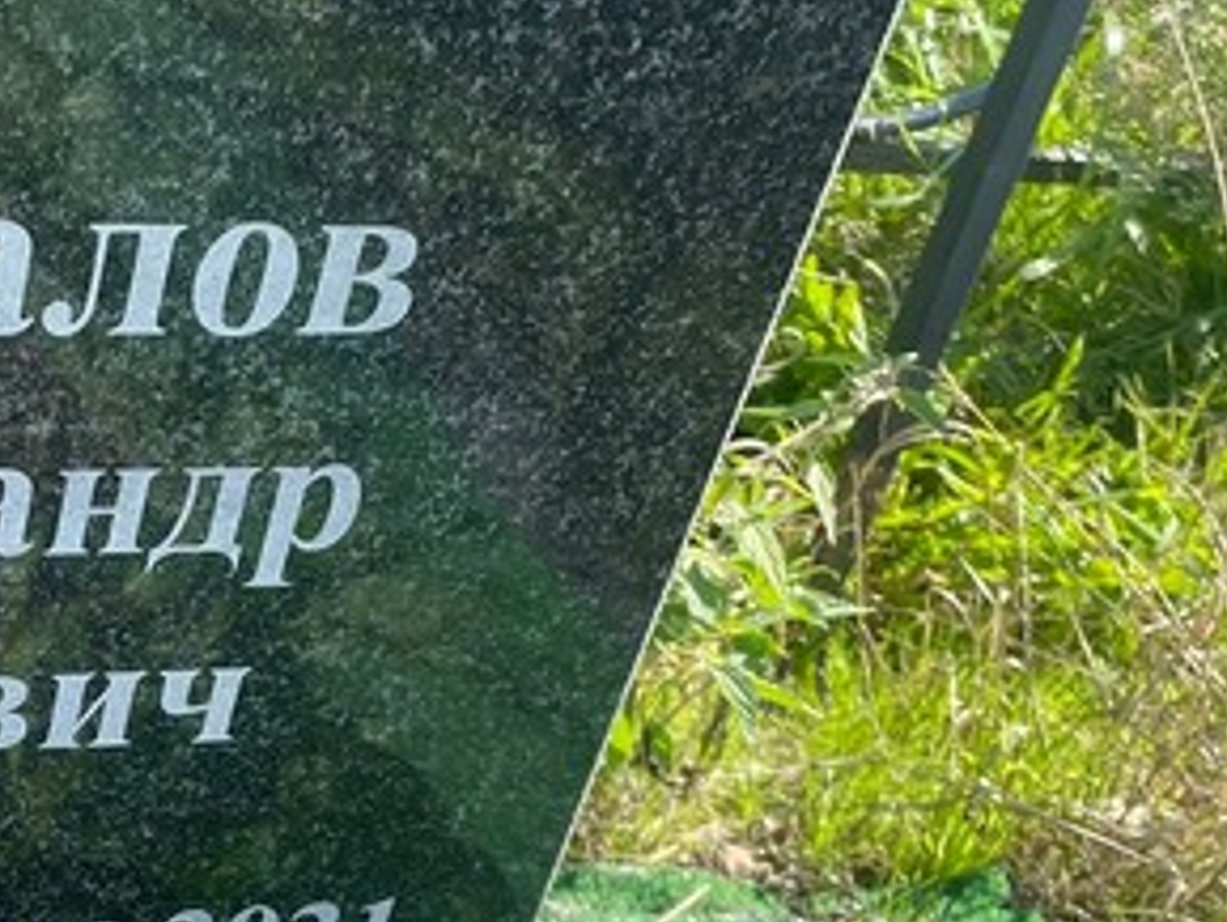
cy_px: 824
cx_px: -59
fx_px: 2553
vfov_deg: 20.1
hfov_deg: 25.4
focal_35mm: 72
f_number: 1.6
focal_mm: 4.2
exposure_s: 1/807
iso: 32
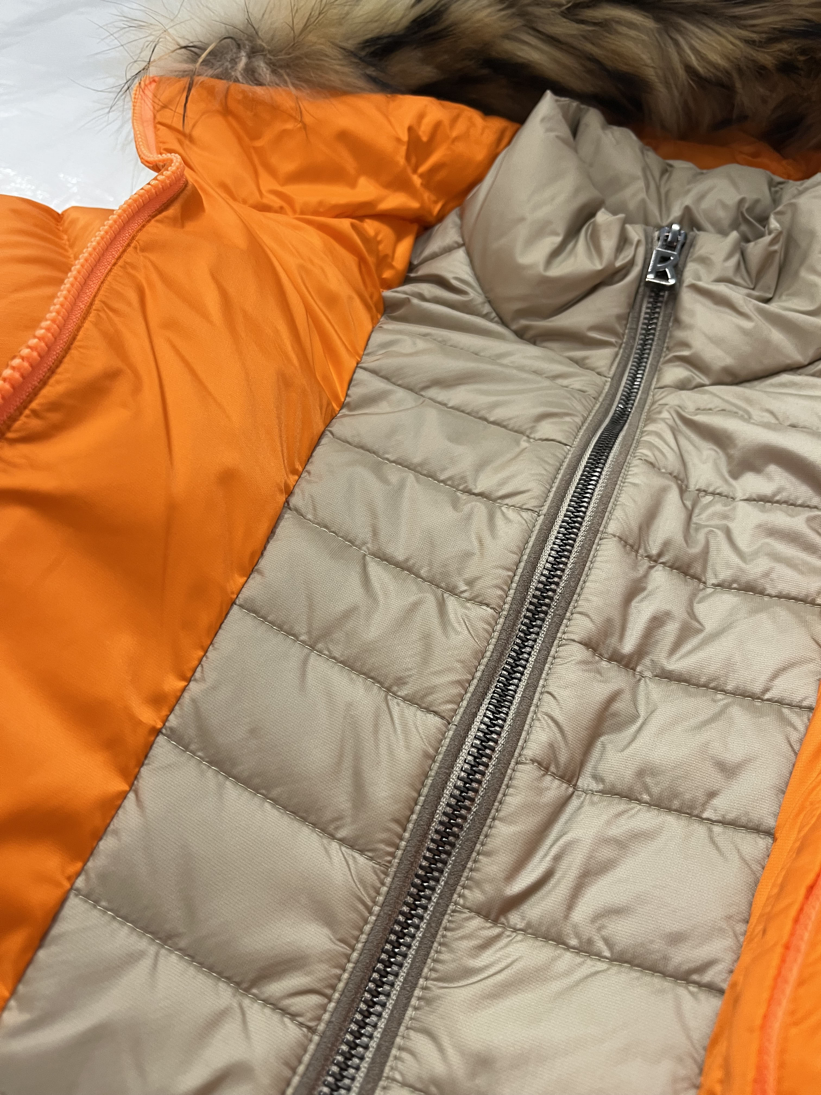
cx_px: 410
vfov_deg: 67.3
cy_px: 548
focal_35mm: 26
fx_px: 822
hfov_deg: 53.1
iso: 100
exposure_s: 1/60
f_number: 1.6
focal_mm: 5.1
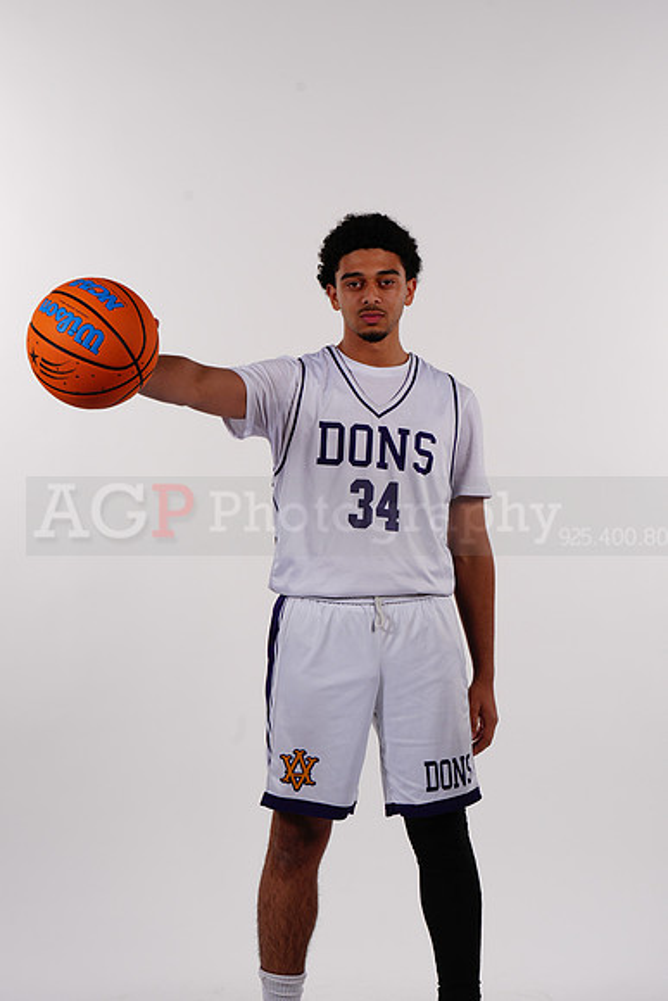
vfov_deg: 19.5
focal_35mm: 105
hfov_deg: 13.0
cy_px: 500
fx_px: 2921
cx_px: 334
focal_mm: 105
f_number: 10
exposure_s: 1/500
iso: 200
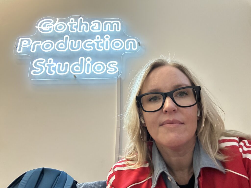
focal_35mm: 23
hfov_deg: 73.9
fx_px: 167
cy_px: 94
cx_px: 126
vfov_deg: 58.9
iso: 250
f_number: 1.9
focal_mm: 2.69
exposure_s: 1/40
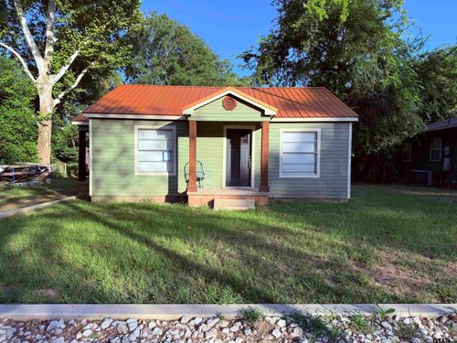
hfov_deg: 71.6
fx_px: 317
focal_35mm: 24
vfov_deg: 56.8
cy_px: 172
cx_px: 228
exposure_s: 1/1385
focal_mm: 6.76
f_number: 1.78
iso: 80
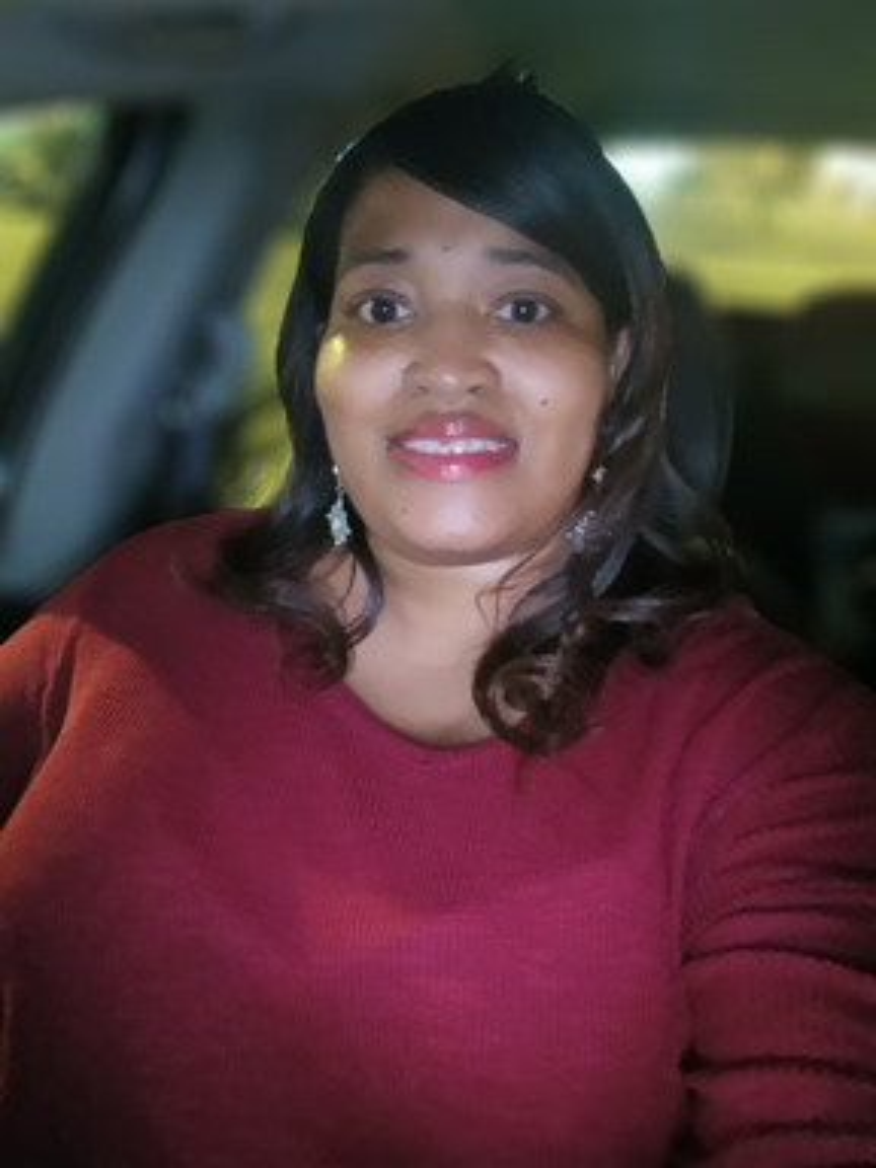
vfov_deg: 67.3
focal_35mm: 26
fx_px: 877
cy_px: 584
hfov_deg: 53.1
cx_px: 438
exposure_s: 1/16.7
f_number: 2
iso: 3200
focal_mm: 3.56
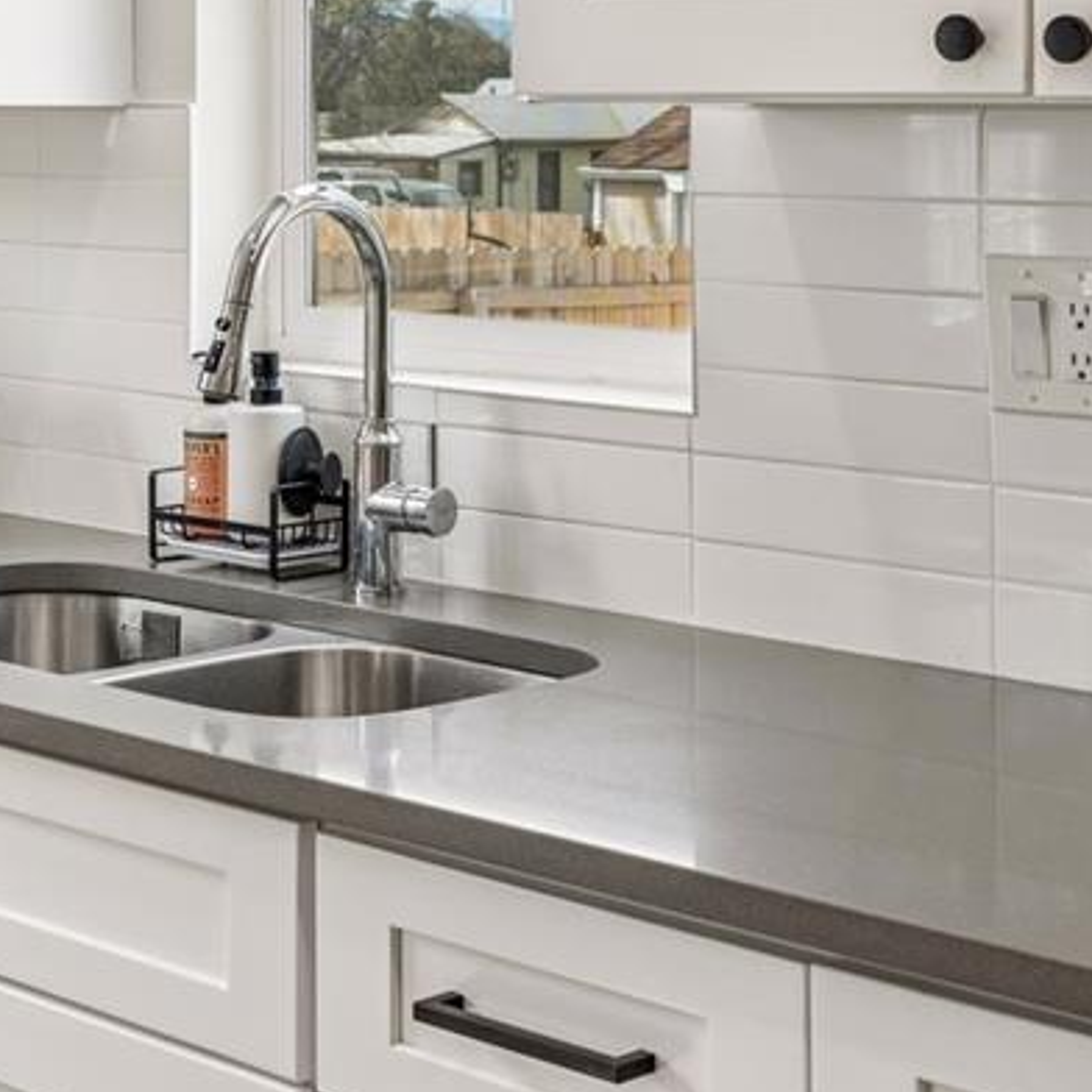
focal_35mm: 78
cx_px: 209
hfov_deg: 21.9
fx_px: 2784
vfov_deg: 21.5
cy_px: 14
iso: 400
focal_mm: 30
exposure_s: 1/50
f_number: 9
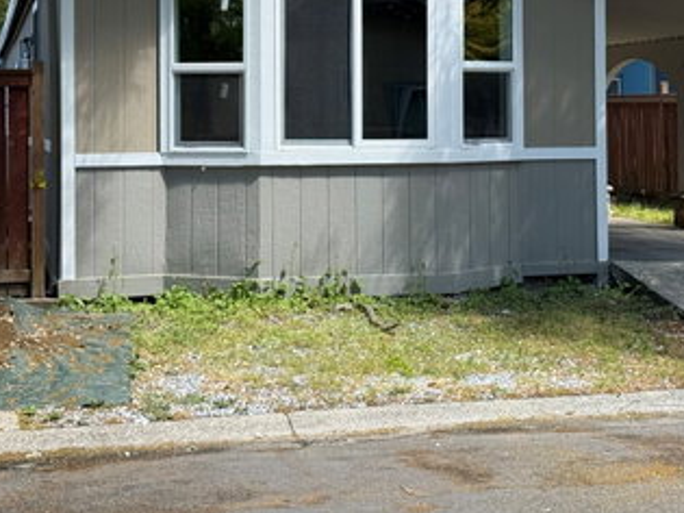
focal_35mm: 78
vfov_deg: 18.7
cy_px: 102
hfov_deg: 25.0
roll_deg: +0.0
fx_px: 1541
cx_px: 382
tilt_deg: +1.1
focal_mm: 6.76
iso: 100
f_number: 1.78
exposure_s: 1/1883
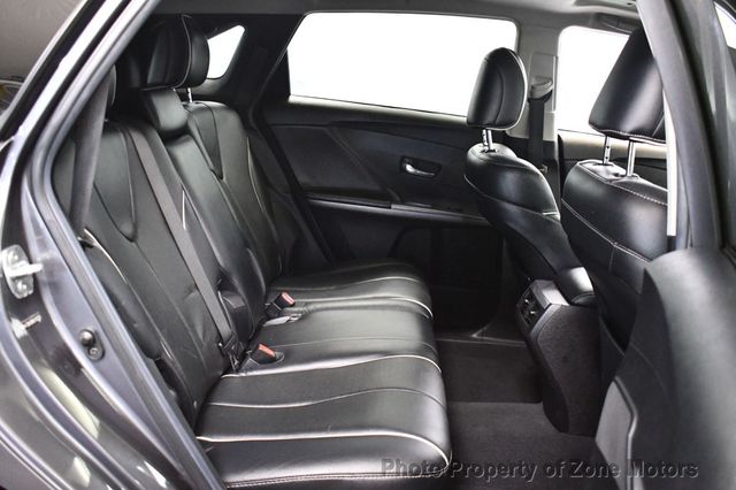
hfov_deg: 55.8
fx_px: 695
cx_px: 368
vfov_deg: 38.8
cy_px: 245
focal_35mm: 34
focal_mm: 23
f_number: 3.8
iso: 8000
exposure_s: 1/60
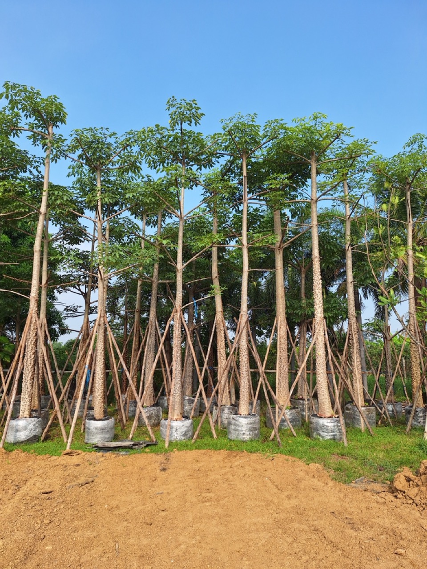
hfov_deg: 58.9
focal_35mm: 23
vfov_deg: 73.9
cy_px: 284
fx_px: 378
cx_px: 214
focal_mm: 5.54
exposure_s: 1/1406
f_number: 1.8
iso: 40
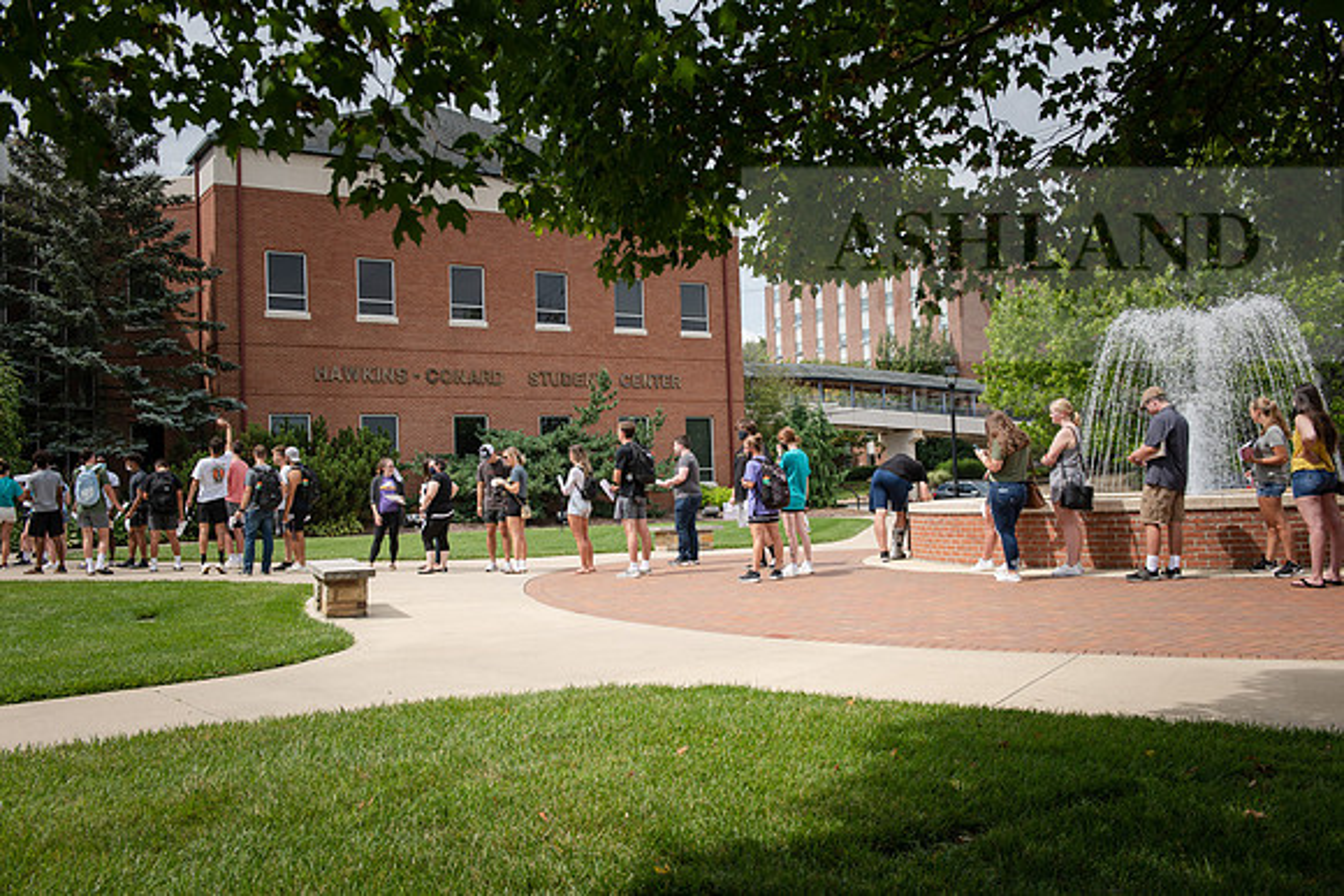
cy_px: 448
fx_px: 1270
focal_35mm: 34
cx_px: 672
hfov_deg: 55.8
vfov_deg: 38.9
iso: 100
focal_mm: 34
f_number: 6.3
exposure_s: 1/320
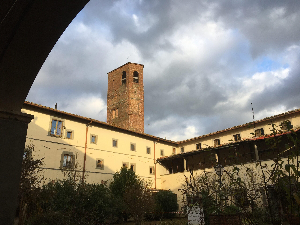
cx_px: 150
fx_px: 251
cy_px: 112
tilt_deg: +20.3
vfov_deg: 48.2
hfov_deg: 61.7
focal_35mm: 29
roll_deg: +1.3
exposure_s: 1/549
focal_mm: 4.15
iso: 25
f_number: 2.2
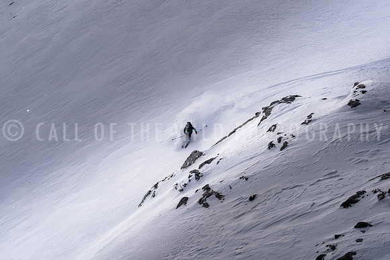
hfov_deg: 28.8
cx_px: 195
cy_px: 130
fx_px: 758
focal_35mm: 70
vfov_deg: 19.5
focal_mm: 70
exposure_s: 1/1000
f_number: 11
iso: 200
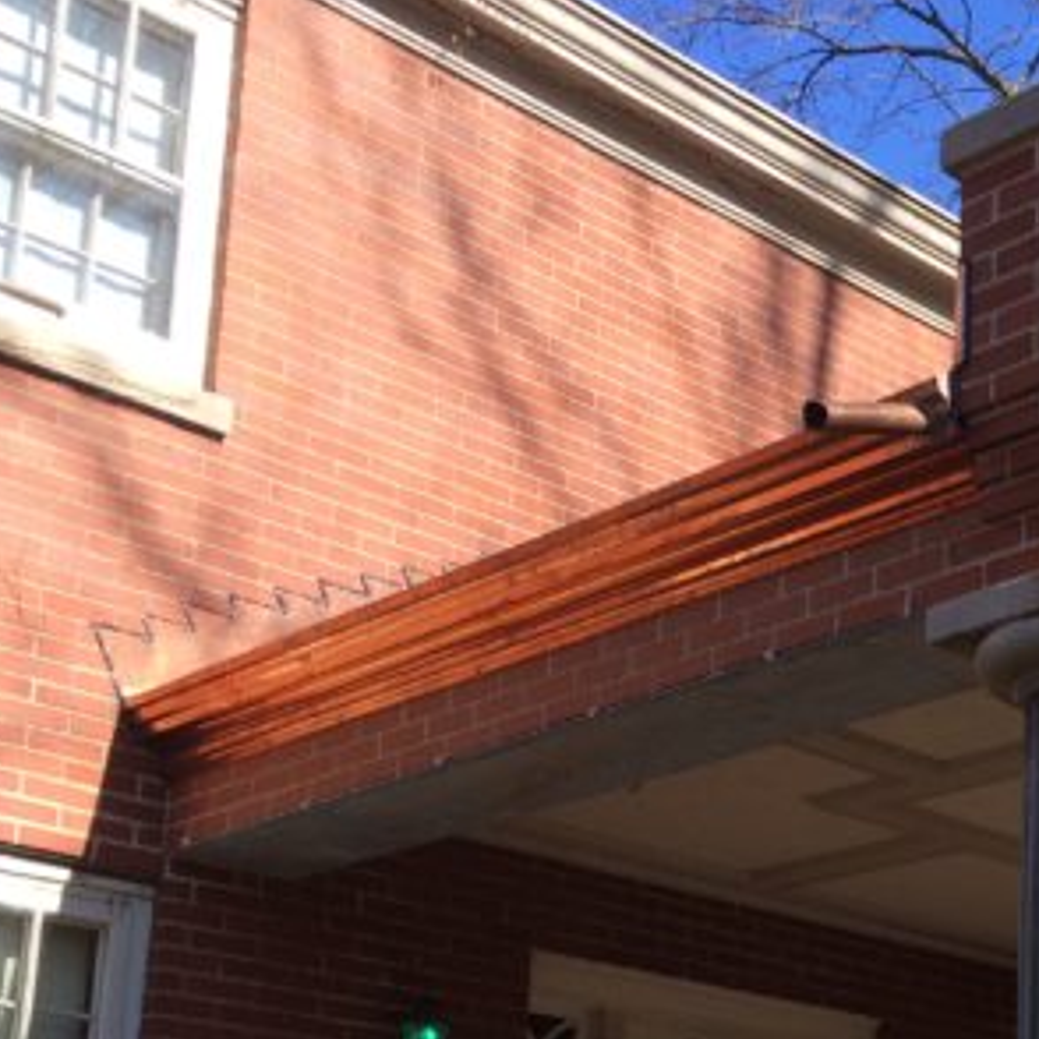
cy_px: 929
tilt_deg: +13.2
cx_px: 1131
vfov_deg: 25.0
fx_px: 2275
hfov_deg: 24.1
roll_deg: +1.7
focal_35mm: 67
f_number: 2.2
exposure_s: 1/977
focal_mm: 4.15
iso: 32
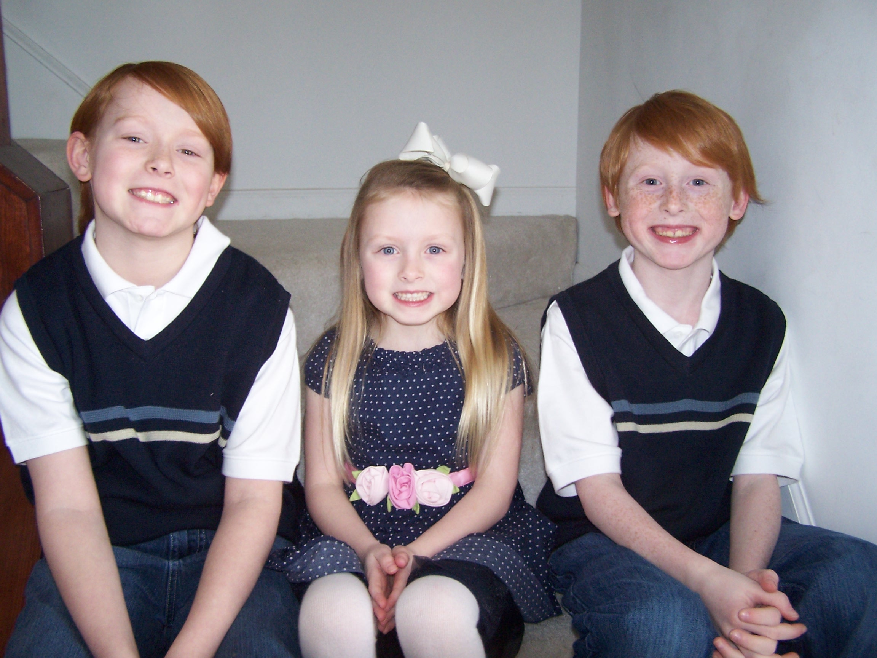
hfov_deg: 49.0
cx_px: 438
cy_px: 329
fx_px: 963
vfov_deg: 37.7
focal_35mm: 38
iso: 140
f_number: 2.8
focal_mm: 6.3
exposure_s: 1/60
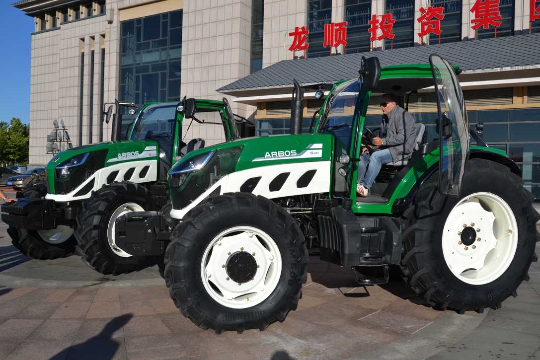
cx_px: 270
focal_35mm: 32
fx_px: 473
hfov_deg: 59.5
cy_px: 180
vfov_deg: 41.7
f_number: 7.1
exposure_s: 1/2000
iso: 400
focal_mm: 21
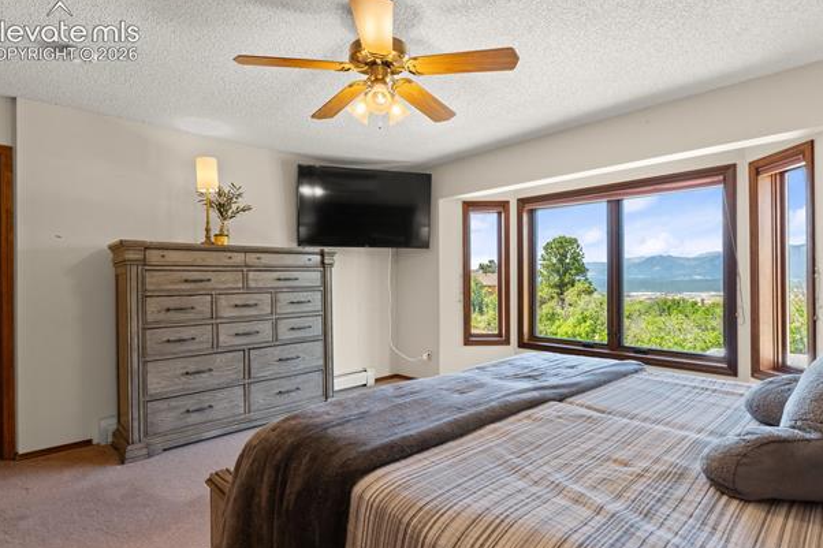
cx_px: 410
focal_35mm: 18
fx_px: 412
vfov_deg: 67.3
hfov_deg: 90.0
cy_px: 276
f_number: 8
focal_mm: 11.3
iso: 400
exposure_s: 1/25
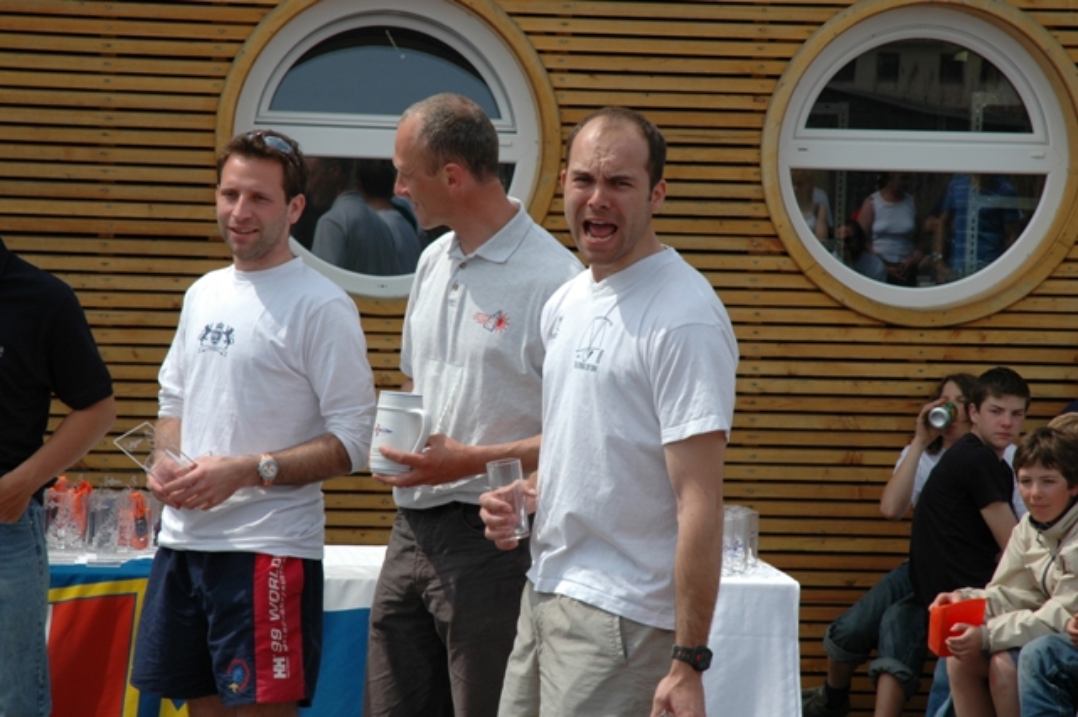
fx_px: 3142
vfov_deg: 13.0
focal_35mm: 105
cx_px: 539
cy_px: 358
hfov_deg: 19.5
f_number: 10
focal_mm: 70
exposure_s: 1/400
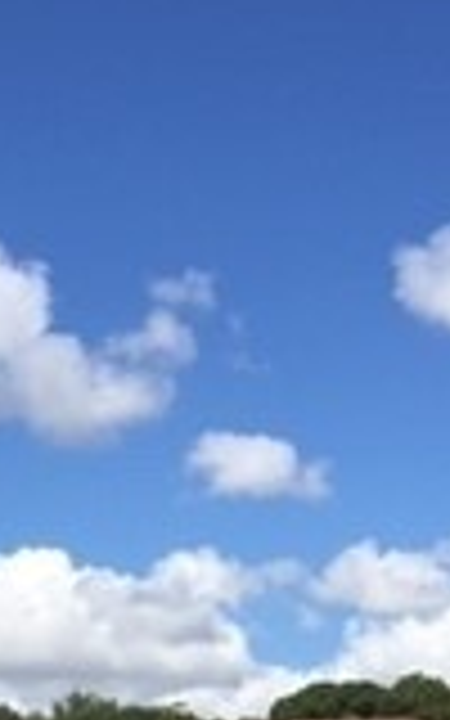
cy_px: 1022
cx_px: 72
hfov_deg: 14.1
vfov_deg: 20.0
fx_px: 1805
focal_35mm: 92
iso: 32
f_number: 2.2
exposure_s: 1/2326
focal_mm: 4.15
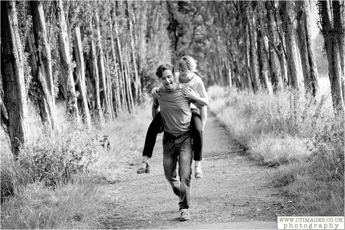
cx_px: 172
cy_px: 115
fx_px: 814
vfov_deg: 16.1
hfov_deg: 23.9
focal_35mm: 85
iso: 500
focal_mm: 85
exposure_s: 1/250
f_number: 3.5
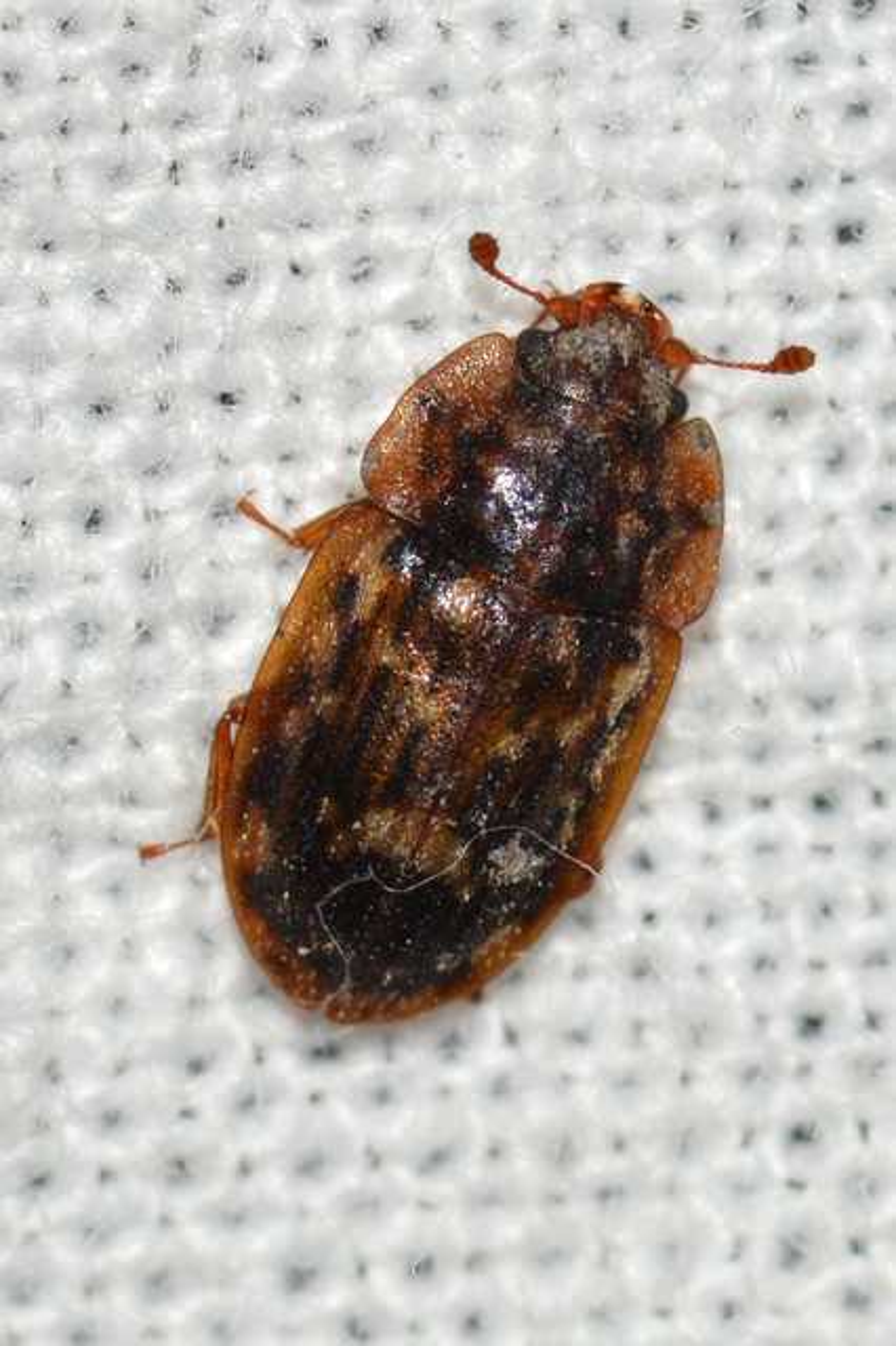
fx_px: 5606
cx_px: 448
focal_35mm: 150
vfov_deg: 13.7
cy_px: 673
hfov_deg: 9.1
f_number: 18
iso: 100
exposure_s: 1/200
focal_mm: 100
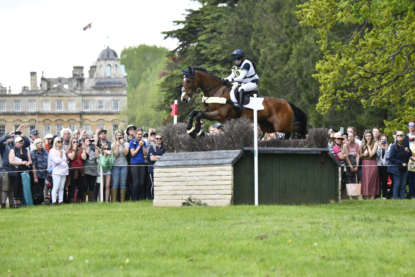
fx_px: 2709
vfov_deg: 5.8
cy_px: 132
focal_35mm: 235
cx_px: 227
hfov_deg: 8.8
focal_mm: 200
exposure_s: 1/640
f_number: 5.3
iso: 500
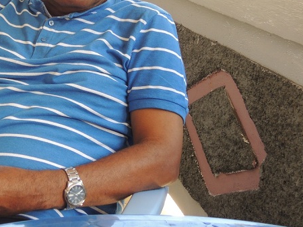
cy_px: 73
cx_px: 66
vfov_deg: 19.5
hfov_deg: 25.6
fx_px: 656
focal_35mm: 75
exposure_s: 1/50
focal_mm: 8.1
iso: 100
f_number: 3.5
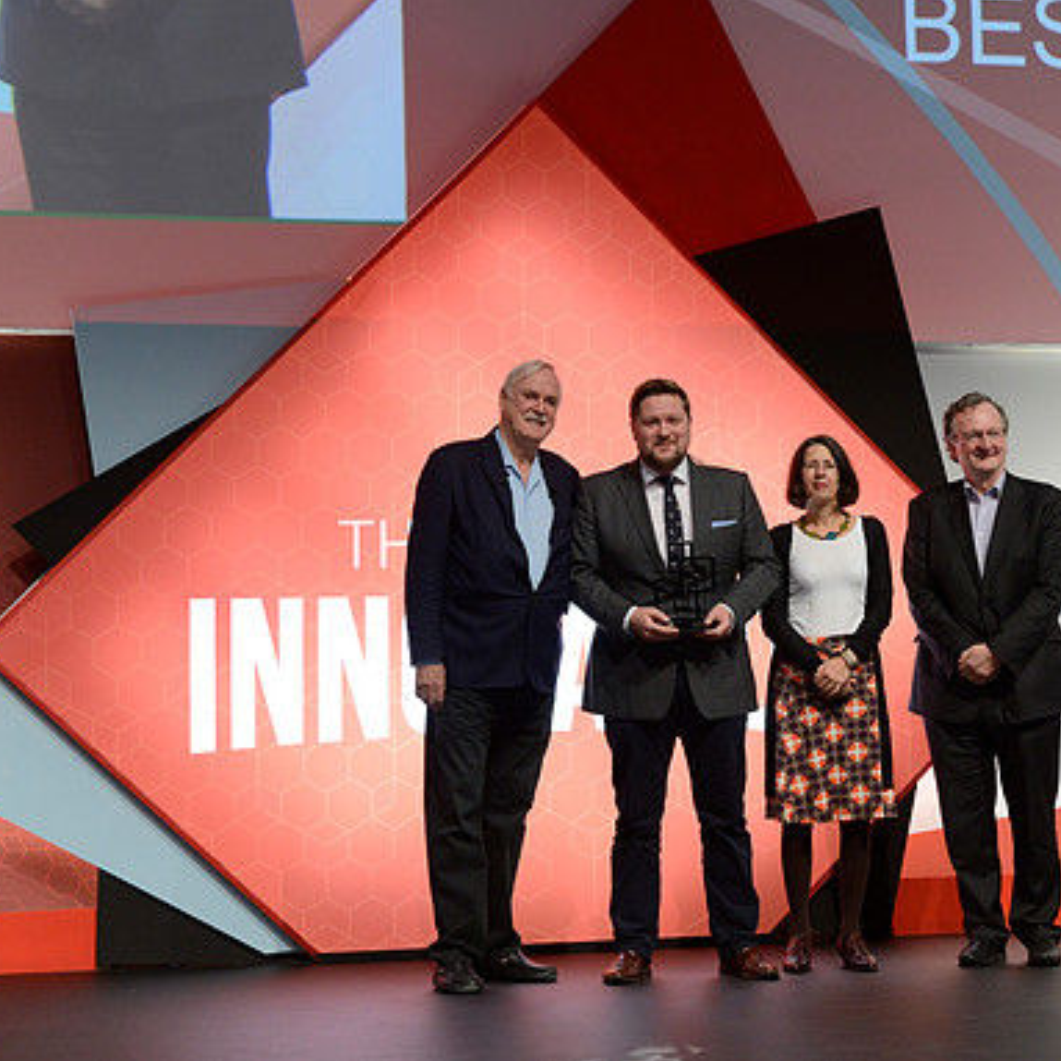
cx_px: 695
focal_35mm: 90
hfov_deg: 19.2
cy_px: 530
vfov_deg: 19.3
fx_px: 3121
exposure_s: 1/125
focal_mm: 70
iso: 2500
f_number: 8
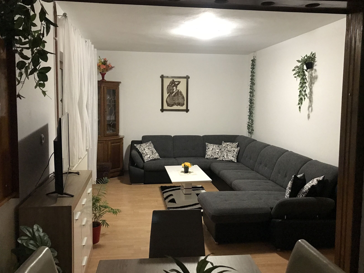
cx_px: 181
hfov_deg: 60.0
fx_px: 315
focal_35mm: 30
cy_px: 129
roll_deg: -0.7
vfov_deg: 46.8
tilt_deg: -3.7
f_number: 1.8
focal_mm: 3.99
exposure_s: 1/13
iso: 100
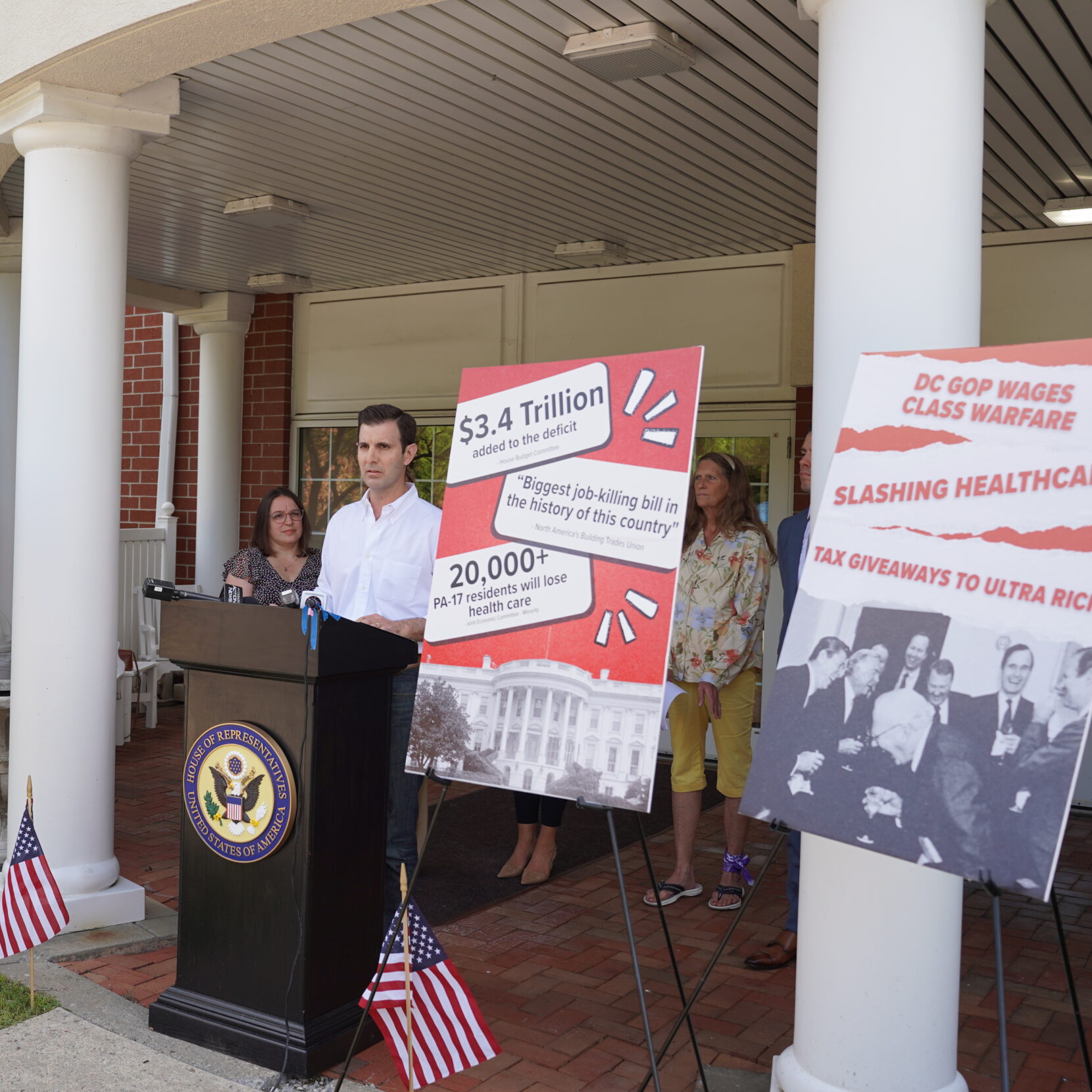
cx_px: 326
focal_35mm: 38
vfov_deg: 43.9
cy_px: 536
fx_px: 1356
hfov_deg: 43.0
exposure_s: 1/250
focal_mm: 29
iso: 100
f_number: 4
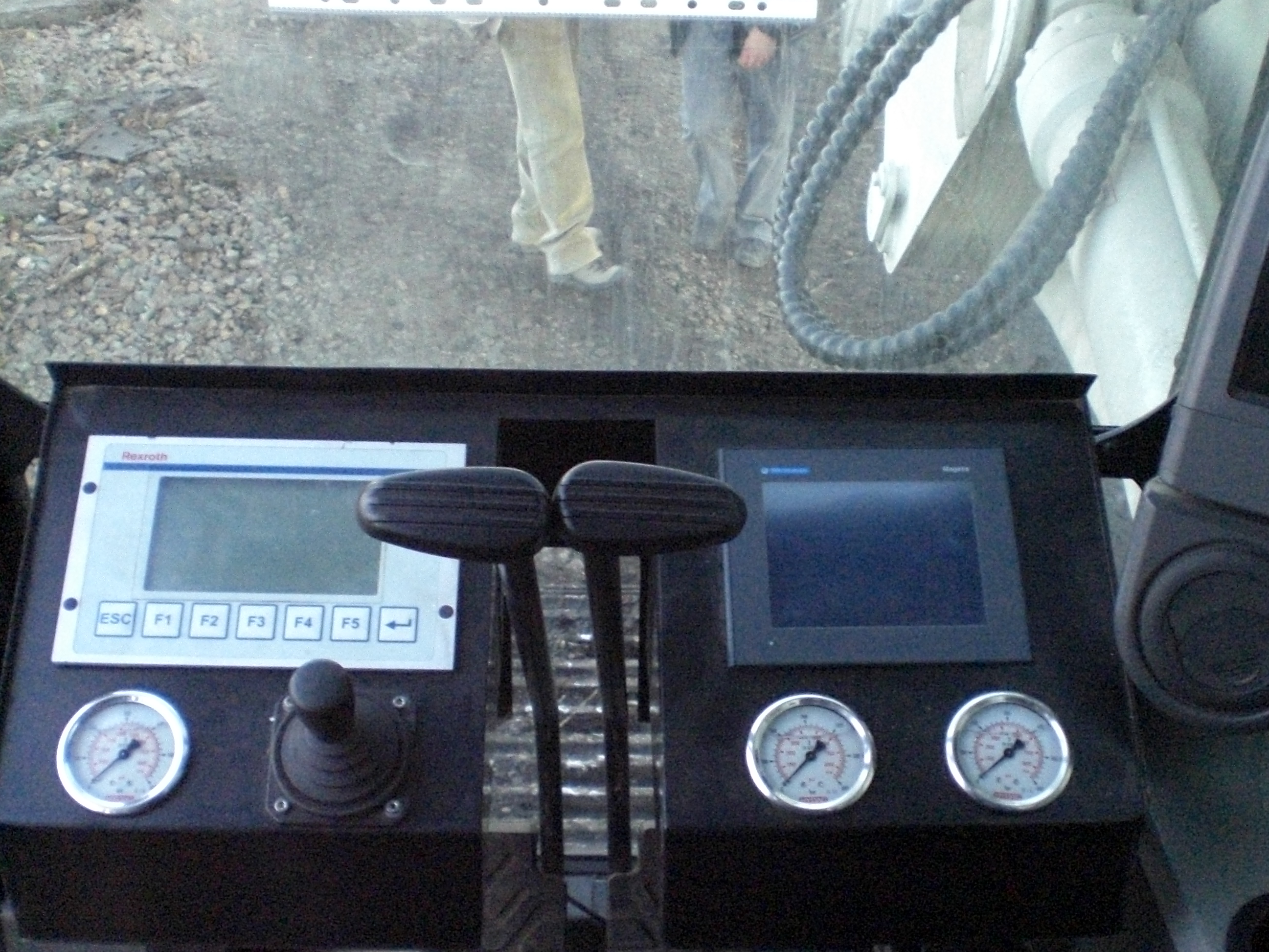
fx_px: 1650
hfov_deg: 41.9
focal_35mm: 45
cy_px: 560
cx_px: 749
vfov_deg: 32.1
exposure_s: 1/50
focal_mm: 6.3
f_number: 3.1
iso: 800
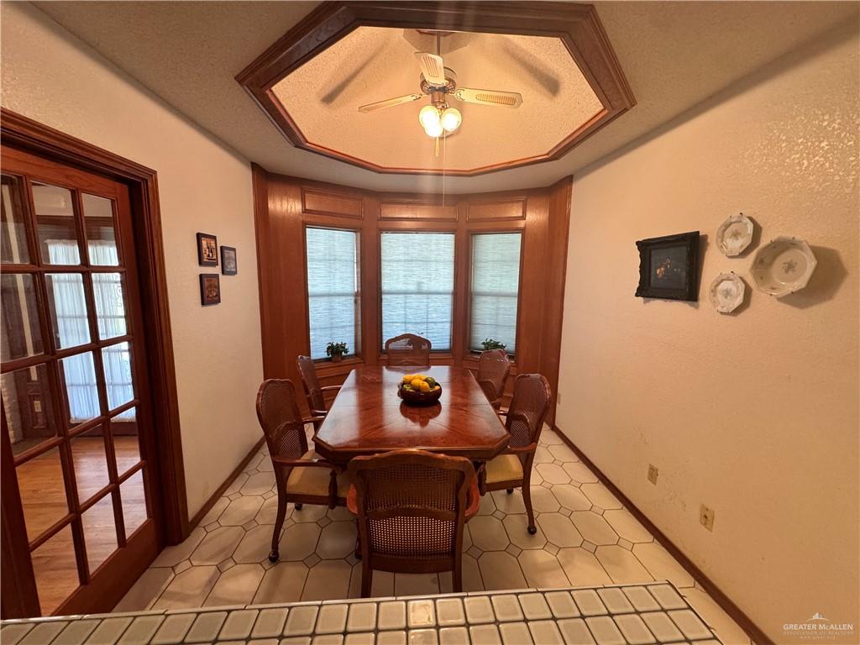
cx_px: 430
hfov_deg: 102.1
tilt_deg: -9.3
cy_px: 322
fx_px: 348
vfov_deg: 85.7
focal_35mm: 14
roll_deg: -1.1
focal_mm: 2.22
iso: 320
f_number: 2.2
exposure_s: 1/60
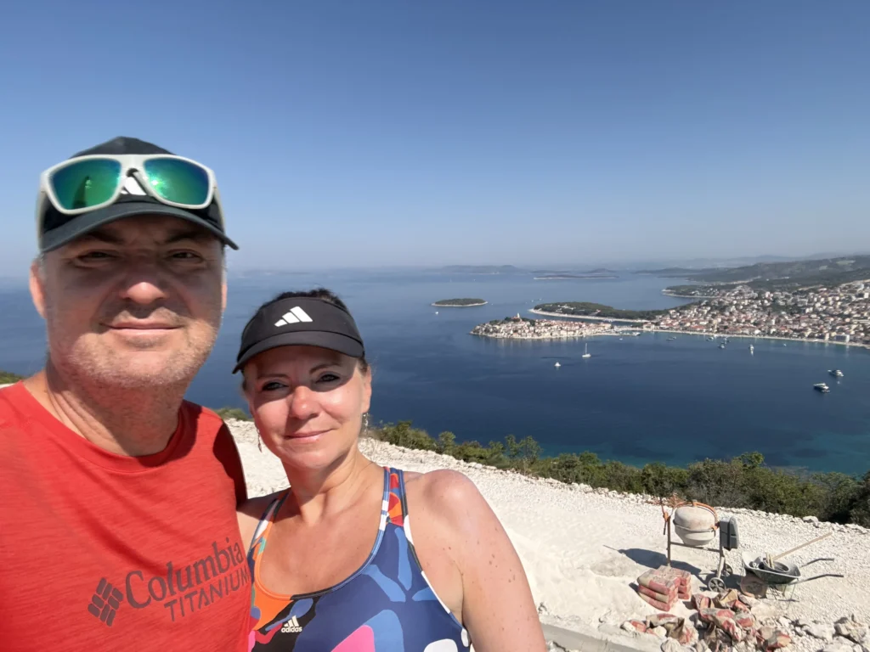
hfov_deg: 73.9
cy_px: 326
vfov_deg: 58.9
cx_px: 435
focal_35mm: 23
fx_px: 578
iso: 25
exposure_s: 1/1418
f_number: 1.9
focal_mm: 2.69
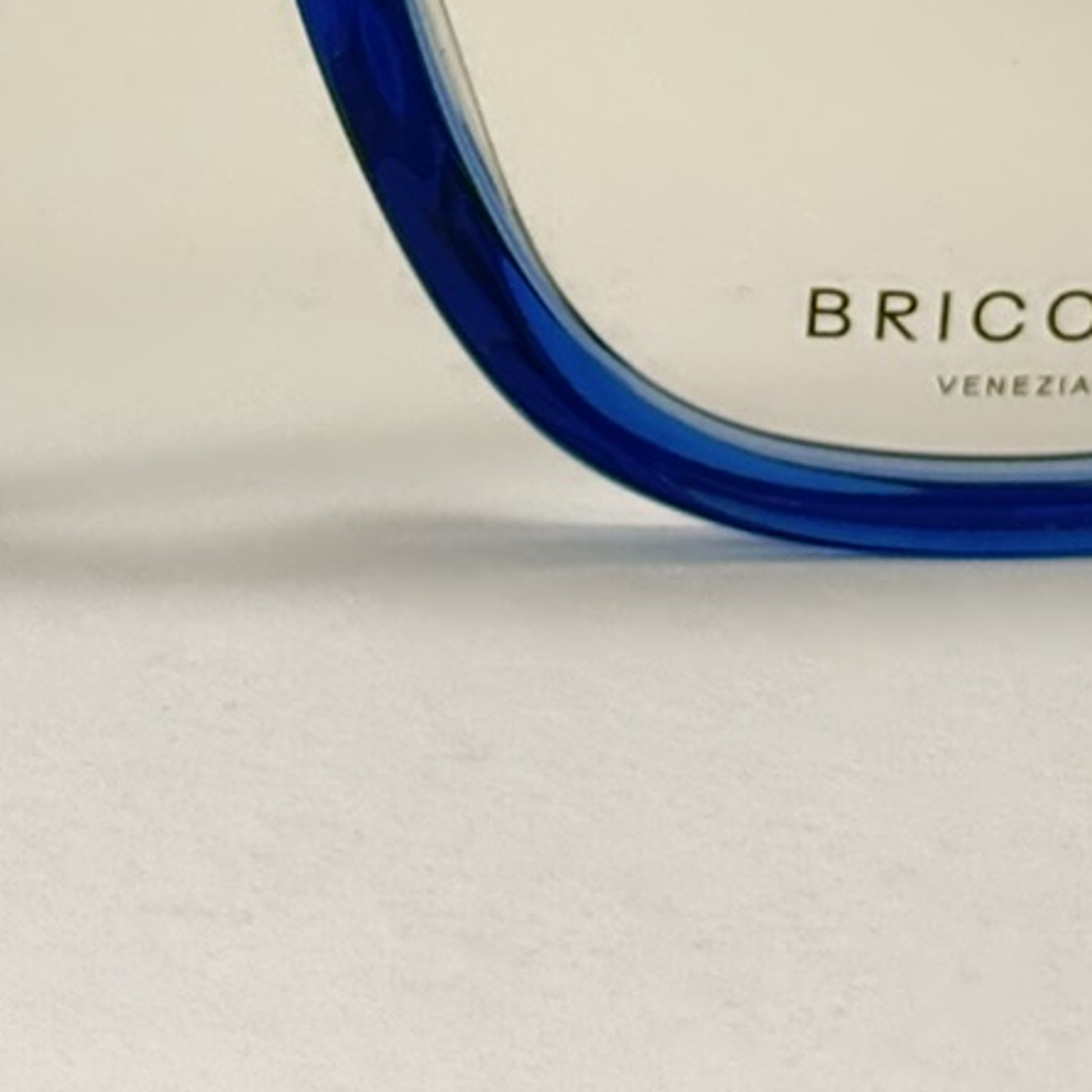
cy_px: -66
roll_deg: -0.5
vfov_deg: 8.9
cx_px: 120
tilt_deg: -9.8
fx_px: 6960
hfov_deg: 8.9
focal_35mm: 195
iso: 80
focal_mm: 6.76
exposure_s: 1/100
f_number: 1.78
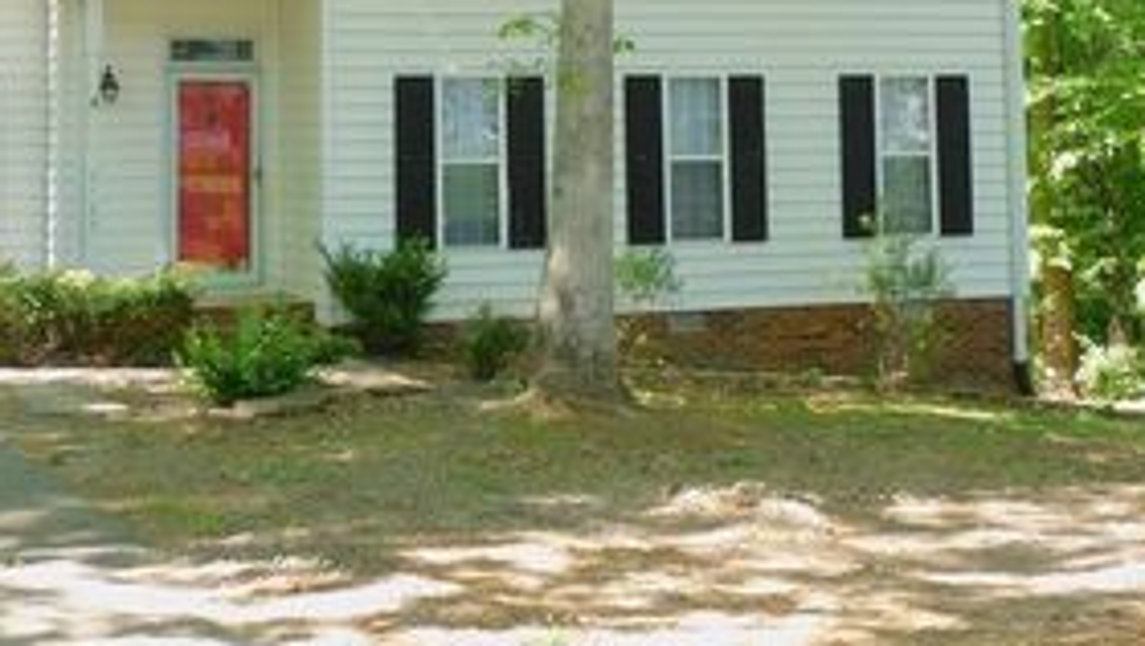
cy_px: -27
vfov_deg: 17.3
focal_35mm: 68
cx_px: 458
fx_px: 2066
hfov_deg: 30.9
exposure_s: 1/125
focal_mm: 6.3
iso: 125
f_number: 3.8
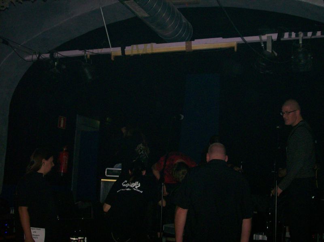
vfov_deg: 32.1
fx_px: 421
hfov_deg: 42.1
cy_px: 121
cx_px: 162
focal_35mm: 45
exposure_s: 1/36.6
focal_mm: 7.6
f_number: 3
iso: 140
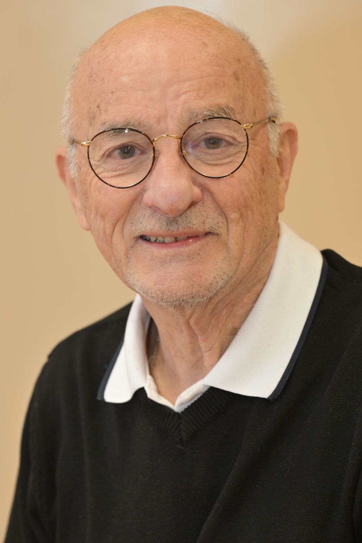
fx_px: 2263
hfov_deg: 9.1
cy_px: 272
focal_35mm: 150
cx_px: 181
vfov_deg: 13.7
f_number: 4
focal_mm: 100
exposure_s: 1/60
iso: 450
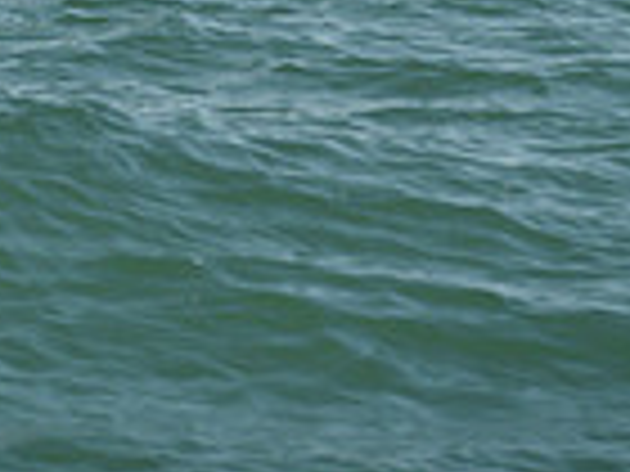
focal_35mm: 342
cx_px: -173
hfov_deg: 5.8
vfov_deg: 4.2
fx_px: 6224
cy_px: -818
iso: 250
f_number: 5
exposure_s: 1/800
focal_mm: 86
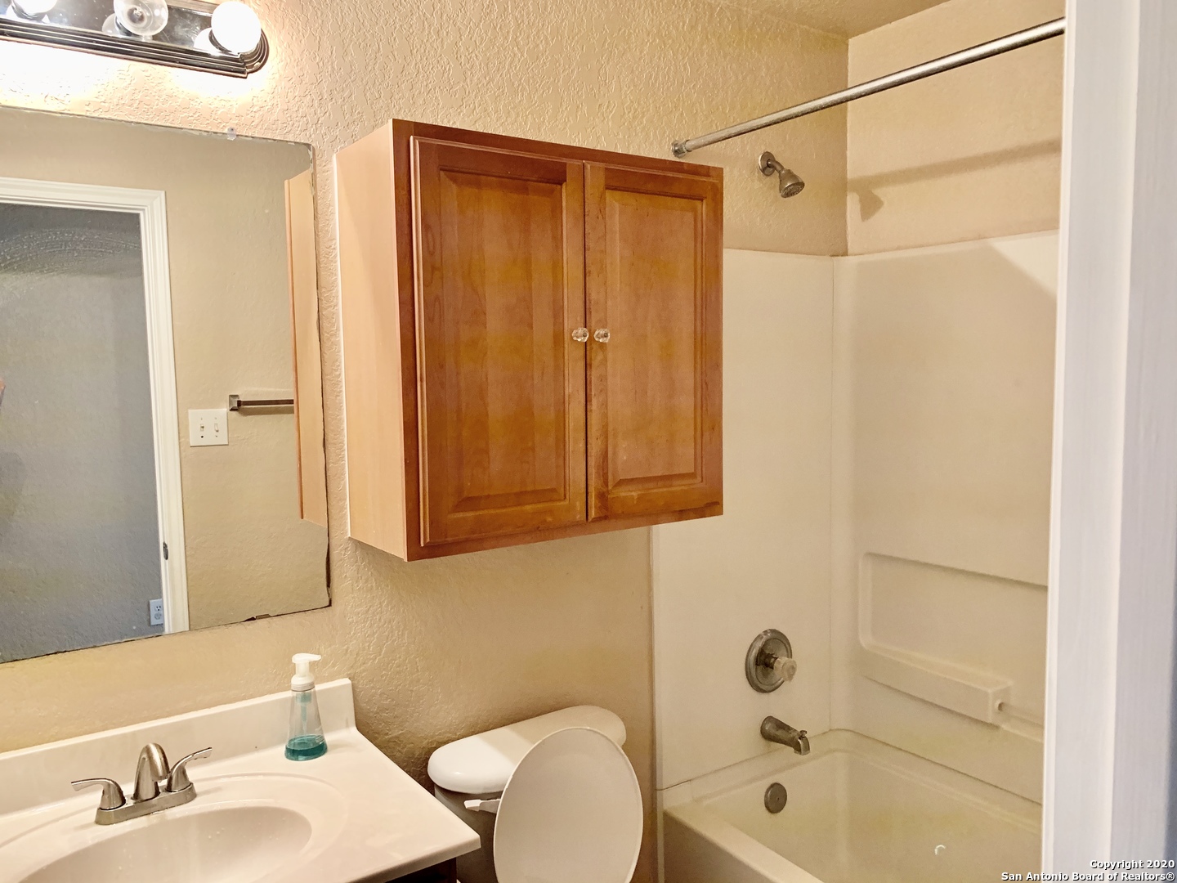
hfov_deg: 67.3
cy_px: 442
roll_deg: +0.7
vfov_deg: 53.1
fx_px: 884
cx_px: 588
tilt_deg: -5.0
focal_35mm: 26
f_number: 1.8
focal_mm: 4.25
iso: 200
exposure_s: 1/60
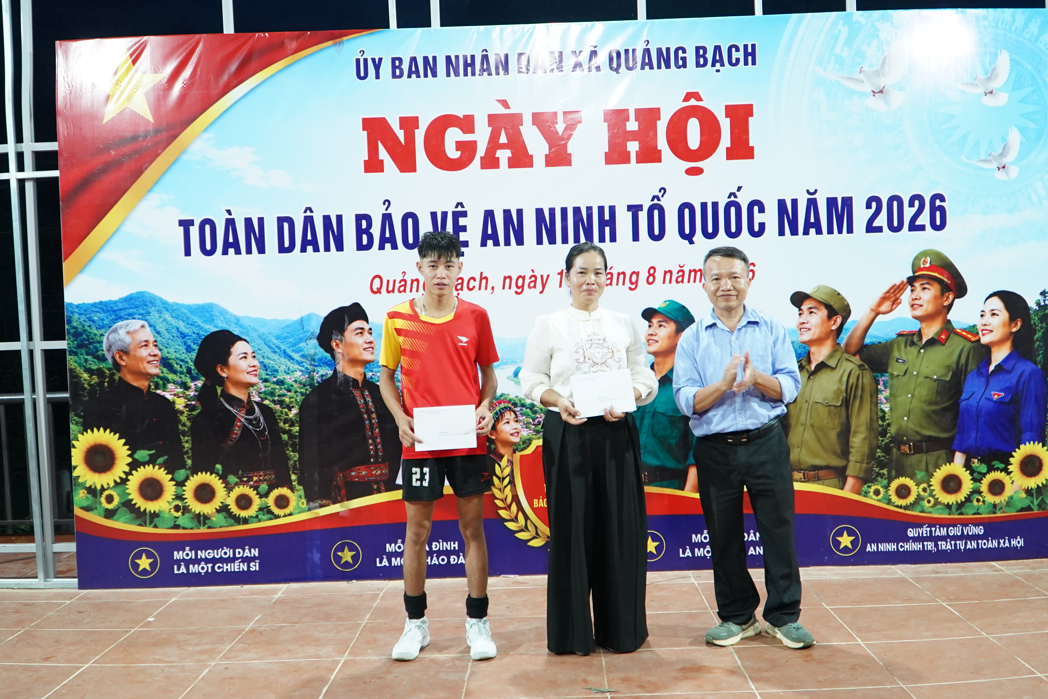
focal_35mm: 32
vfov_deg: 41.1
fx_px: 931
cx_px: 529
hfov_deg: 58.7
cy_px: 342
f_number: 4
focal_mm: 21
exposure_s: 1/40
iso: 2500
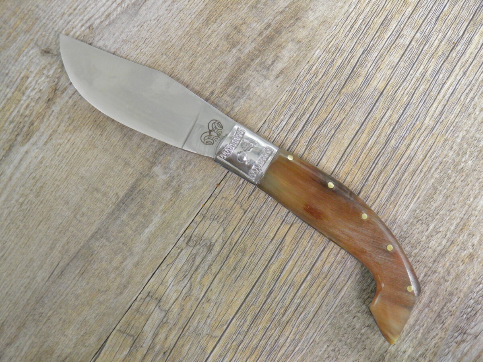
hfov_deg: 34.9
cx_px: 242
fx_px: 767
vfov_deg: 26.6
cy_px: 181
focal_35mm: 55
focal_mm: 10
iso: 200
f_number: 3.6
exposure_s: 1/13
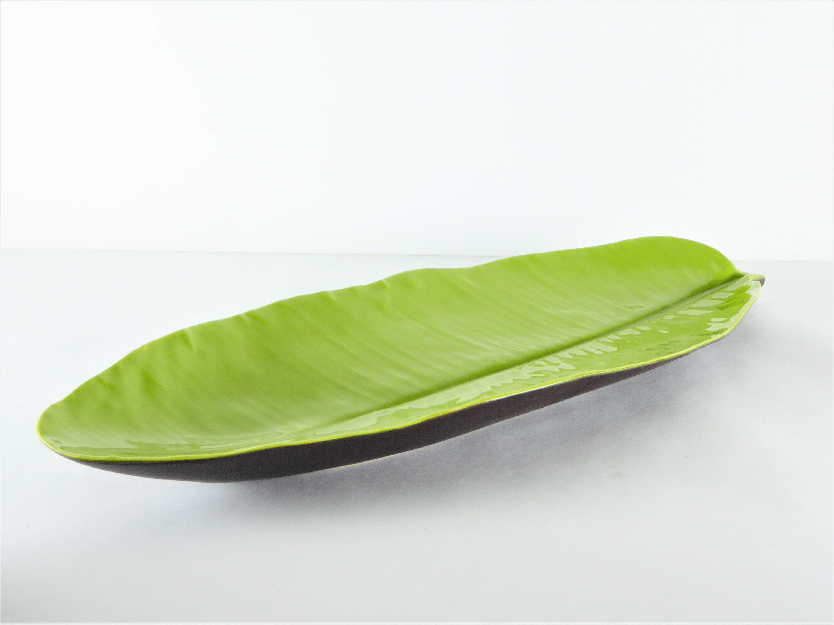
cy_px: 312
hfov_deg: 40.4
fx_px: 1132
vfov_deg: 30.9
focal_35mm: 47
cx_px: 417
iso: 200
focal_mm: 8.4
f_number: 4
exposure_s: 1/60
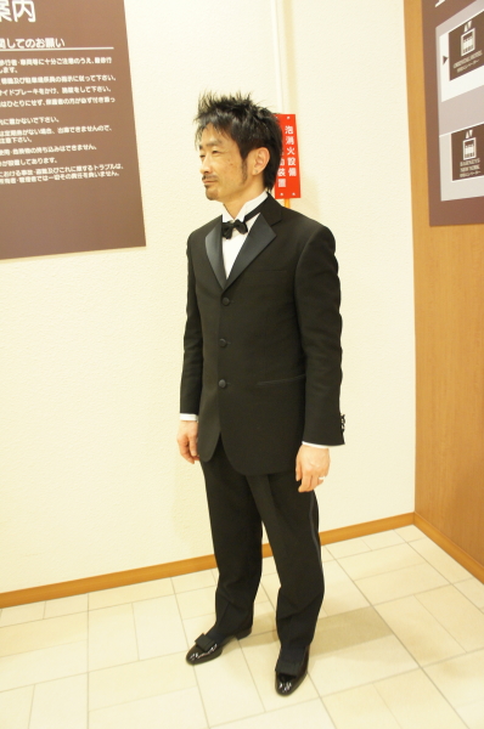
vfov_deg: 67.5
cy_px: 364
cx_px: 242
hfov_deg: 47.8
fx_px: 546
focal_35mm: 27
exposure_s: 1/25
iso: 1600
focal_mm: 18
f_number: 3.5
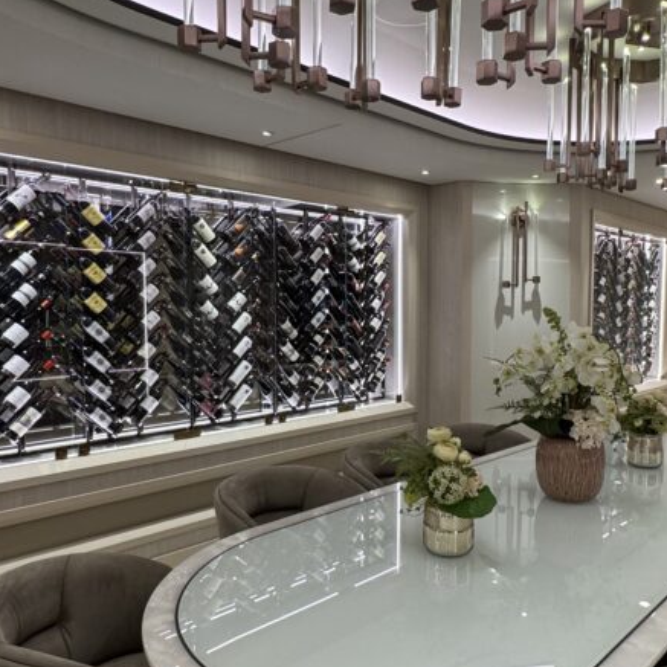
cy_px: 348
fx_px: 632
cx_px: 382
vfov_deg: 55.6
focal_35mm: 29
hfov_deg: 55.4
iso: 200
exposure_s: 1/83
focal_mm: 2.22
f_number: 2.2
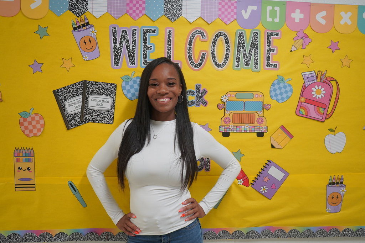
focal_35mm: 32
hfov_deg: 58.7
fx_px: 324
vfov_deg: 41.1
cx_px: 182
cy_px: 122
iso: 1250
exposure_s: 1/160
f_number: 4
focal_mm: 32
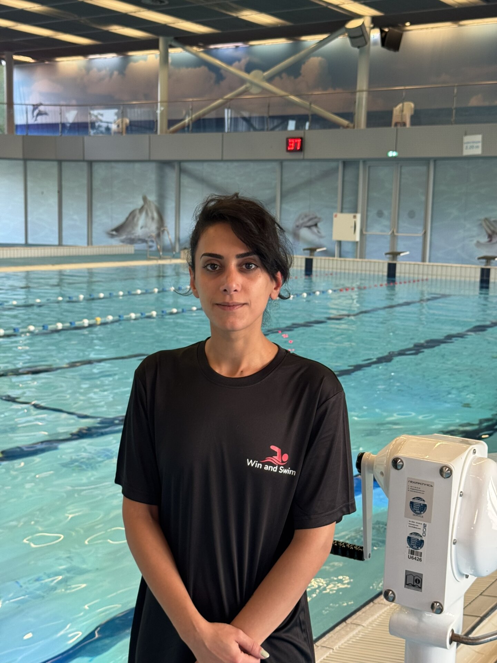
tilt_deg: -7.9
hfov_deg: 30.3
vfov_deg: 39.7
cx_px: 248
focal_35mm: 48
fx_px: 919
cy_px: 332
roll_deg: -1.7
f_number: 1.78
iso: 125
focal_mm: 6.76
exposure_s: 1/60
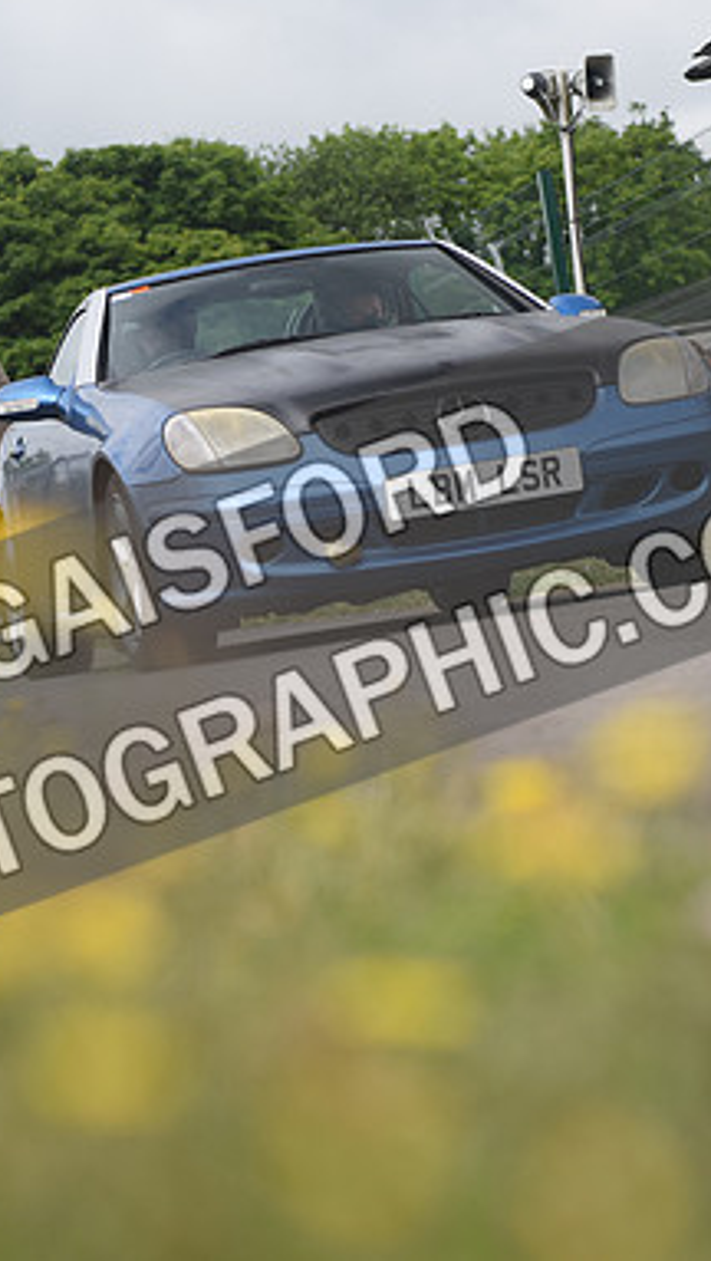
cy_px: 627
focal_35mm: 111
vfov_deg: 19.3
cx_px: 273
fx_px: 3713
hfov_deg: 10.9
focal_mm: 70
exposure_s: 1/1000
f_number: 4
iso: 400
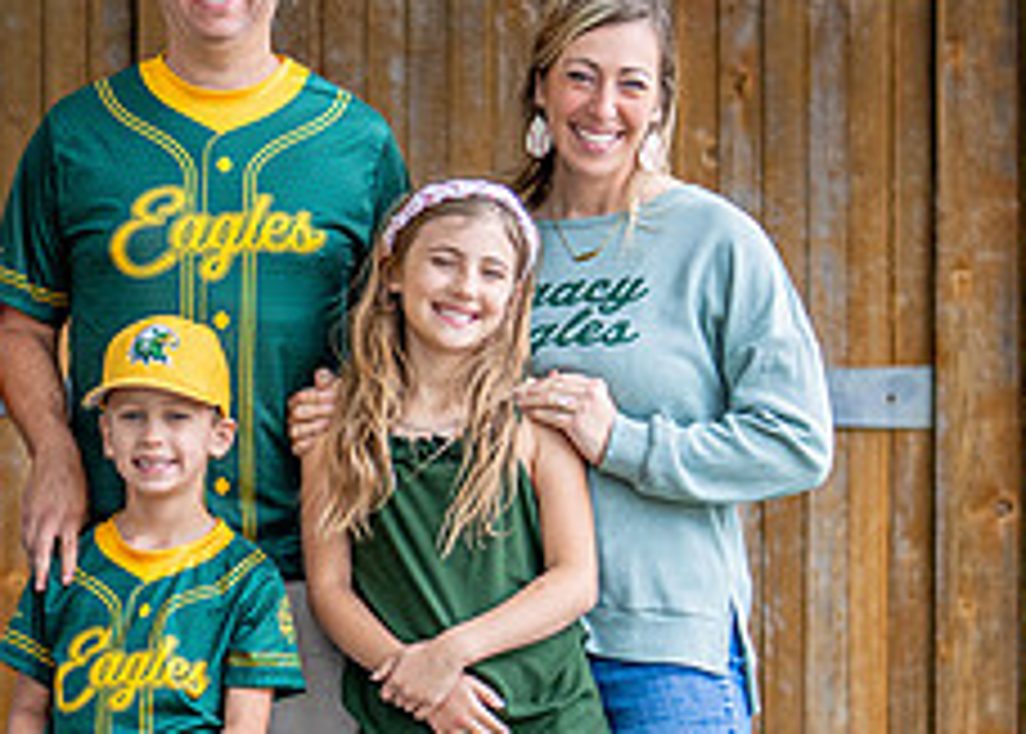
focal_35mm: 153
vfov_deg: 9.4
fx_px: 4460
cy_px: 623
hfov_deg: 13.1
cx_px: 291
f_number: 1.2
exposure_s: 1/1600
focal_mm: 50
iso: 320
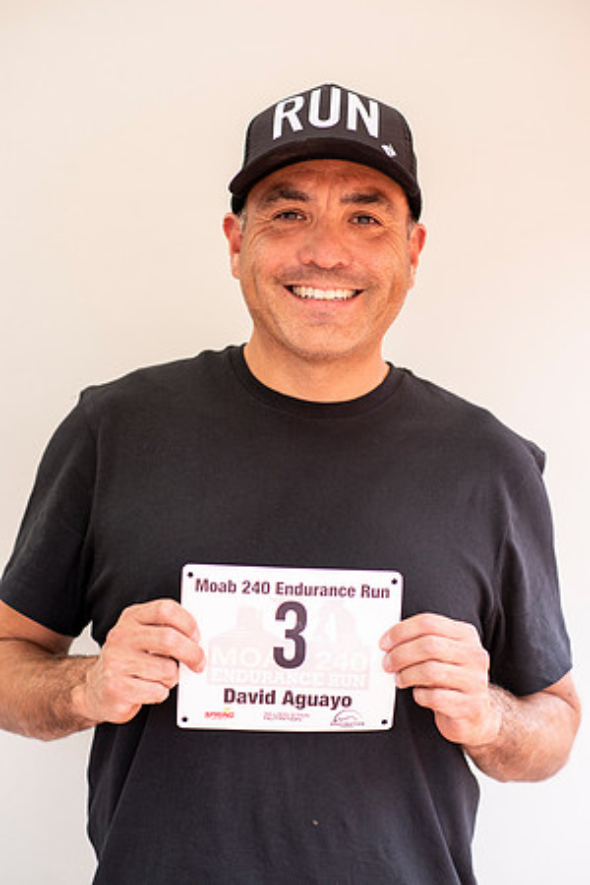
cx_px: 295
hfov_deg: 16.1
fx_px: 2089
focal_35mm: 85
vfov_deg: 23.9
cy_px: 442
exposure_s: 1/200
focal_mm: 85
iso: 200
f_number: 3.2
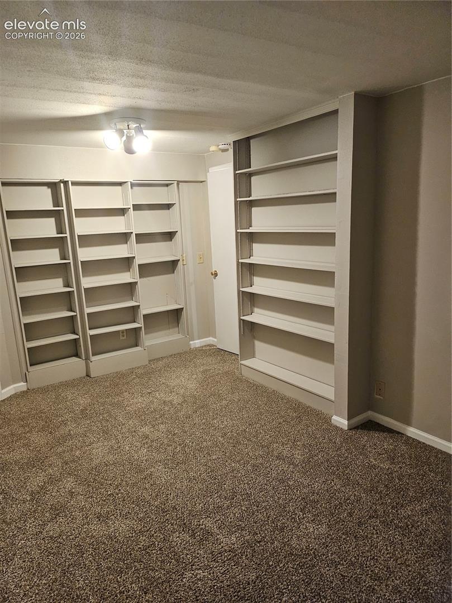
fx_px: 418
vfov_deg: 71.6
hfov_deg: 56.8
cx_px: 226
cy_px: 302
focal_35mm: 24
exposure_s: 1/120
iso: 1000
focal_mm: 5
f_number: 1.8
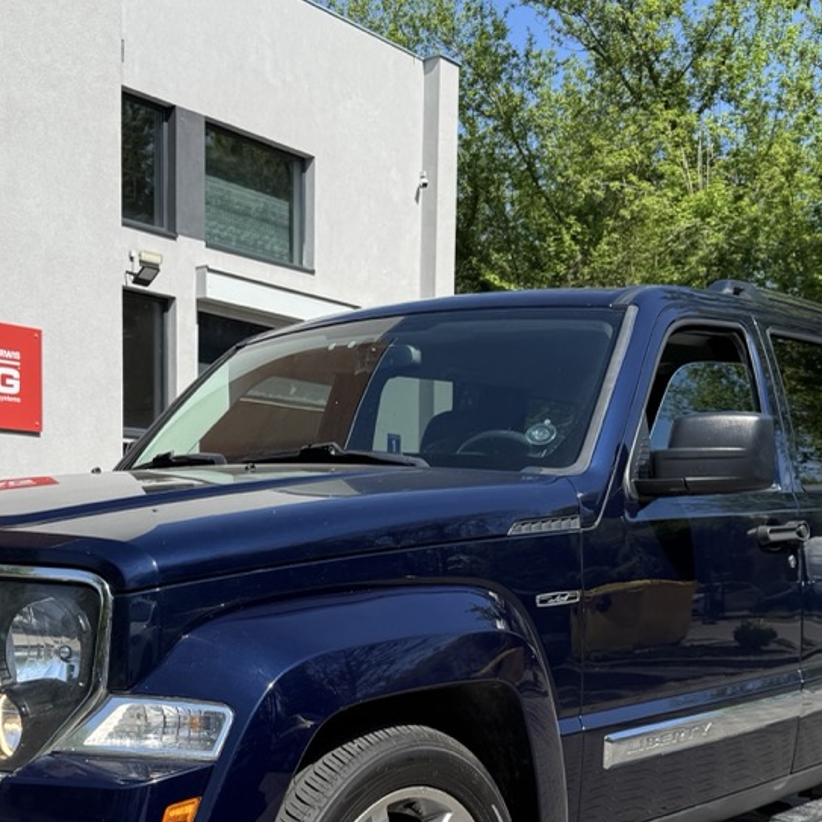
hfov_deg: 34.0
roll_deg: -0.4
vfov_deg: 33.4
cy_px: 607
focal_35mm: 50
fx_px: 1343
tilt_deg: -3.6
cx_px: 374
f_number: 1.78
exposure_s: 1/4049
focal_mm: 6.76
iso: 80
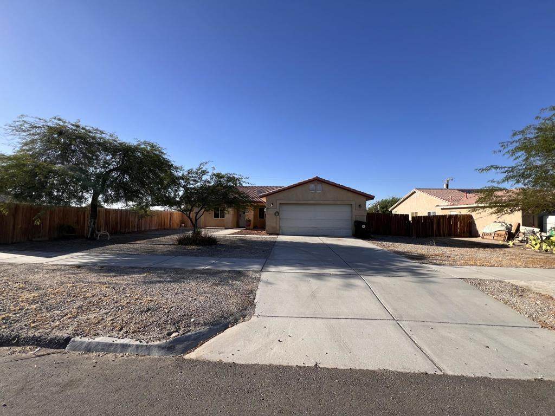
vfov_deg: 89.9
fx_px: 208
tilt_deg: +1.9
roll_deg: -0.6
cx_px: 278
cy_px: 208
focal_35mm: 13
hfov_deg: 106.2
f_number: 1.8
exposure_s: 1/1193
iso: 32
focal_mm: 1.57
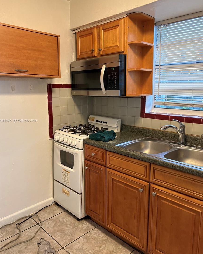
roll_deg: +0.4
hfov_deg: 51.5
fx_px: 210
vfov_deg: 62.2
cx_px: 99
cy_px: 121
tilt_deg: -7.7
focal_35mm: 28
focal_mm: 5.96
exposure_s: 1/60
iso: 200
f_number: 1.6
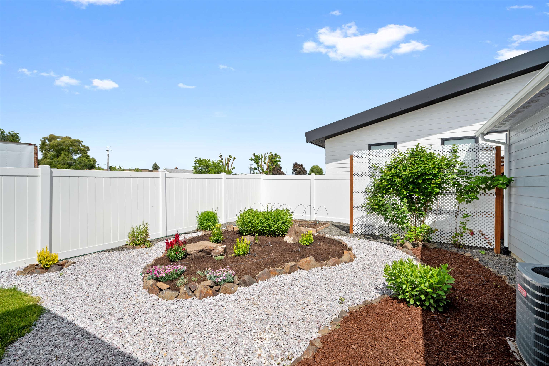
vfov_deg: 73.7
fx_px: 244
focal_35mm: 16
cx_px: 274
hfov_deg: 96.7
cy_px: 183
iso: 100
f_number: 8
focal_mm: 16
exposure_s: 1/60
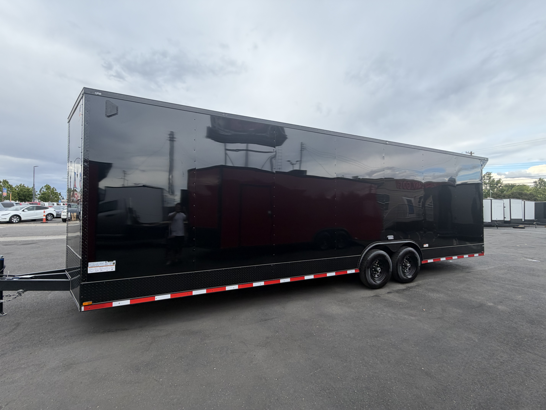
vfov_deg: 85.7
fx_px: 221
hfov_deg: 102.1
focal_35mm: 14
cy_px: 205
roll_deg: -0.3
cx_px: 273
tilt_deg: +0.2
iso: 50
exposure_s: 1/502
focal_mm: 2.22
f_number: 2.2
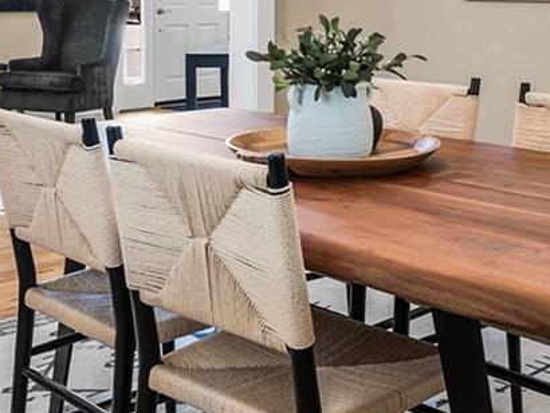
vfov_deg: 23.3
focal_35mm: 60
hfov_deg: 32.1
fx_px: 954
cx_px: 333
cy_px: -14
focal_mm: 16
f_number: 8
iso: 200
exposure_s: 1/125
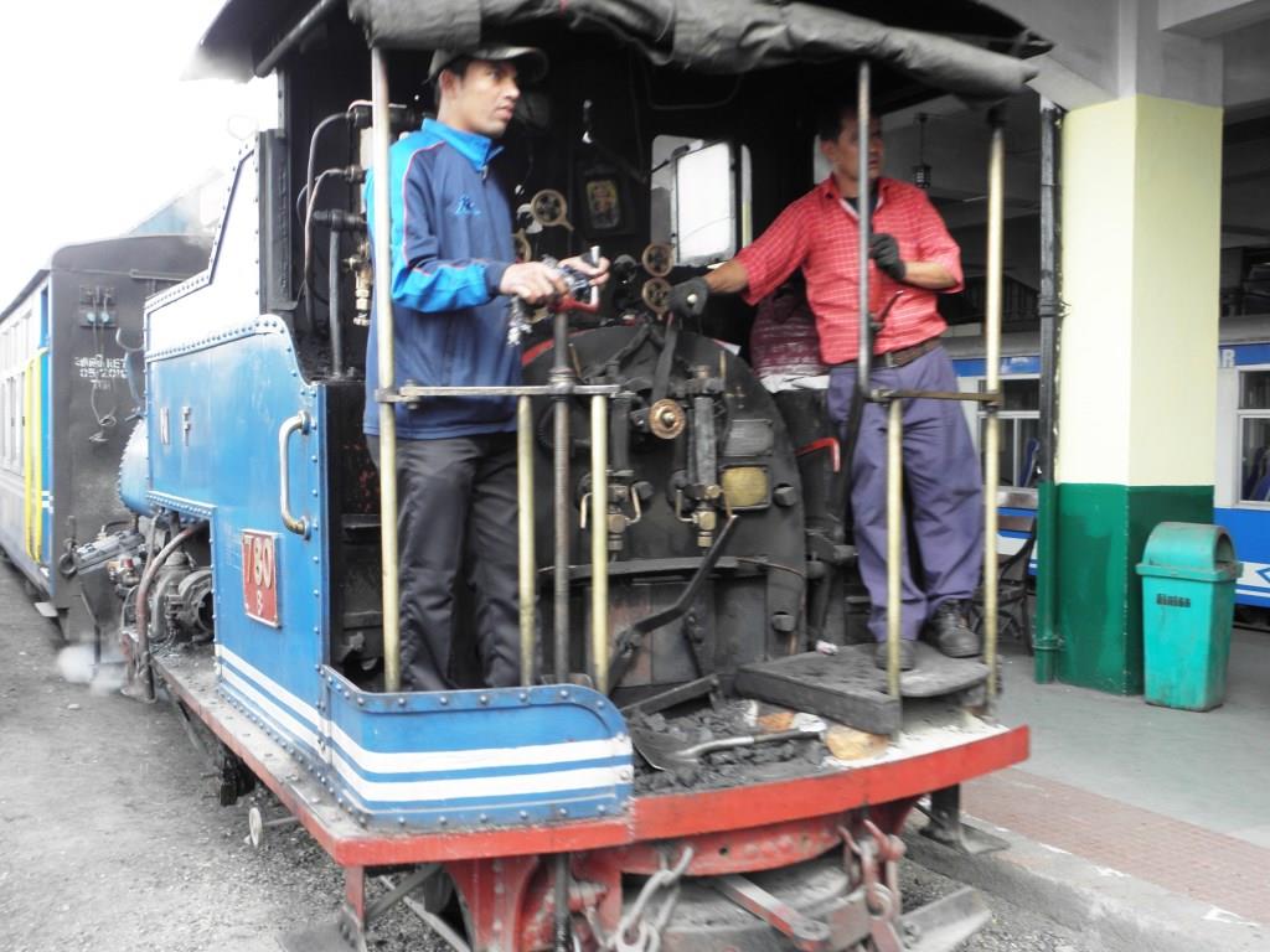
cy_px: 476
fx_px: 1321
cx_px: 635
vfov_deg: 39.7
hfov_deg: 51.4
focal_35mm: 36
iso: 64
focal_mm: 6.44
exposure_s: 1/100
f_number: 3.5
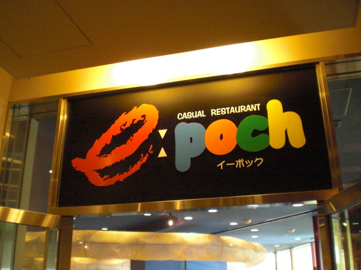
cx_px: 180
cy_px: 135
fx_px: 396
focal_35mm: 38
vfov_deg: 37.7
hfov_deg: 49.0
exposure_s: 1/60
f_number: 3.1
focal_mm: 6.3
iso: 800
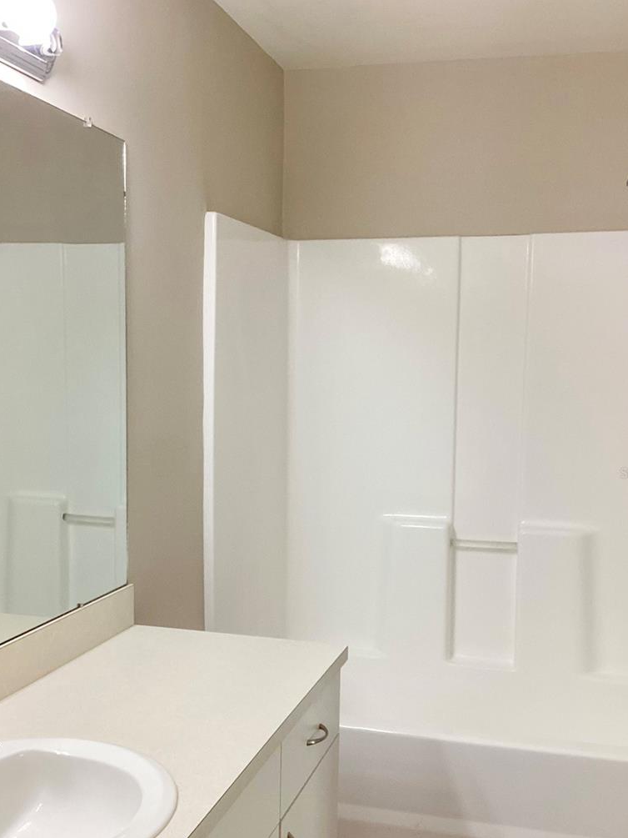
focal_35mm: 37
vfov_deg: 50.0
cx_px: 305
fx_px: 895
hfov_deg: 38.7
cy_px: 473
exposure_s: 1/50
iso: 80
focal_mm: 3.3
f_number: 2.4
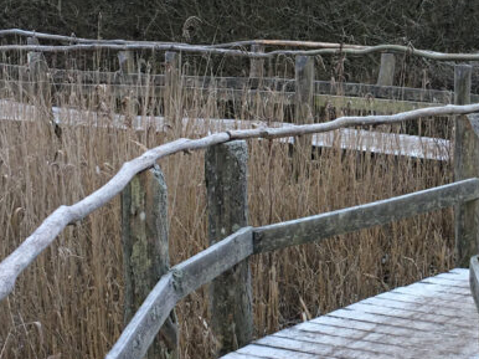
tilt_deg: -10.1
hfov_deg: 24.5
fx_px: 1065
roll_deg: -0.5
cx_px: 444
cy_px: 195
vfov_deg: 19.1
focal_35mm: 77
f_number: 2.2
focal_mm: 4.15
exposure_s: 1/17
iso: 40
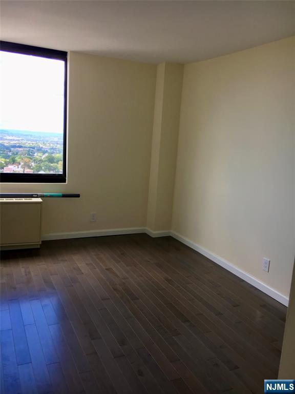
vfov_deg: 61.7
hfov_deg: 48.2
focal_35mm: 29
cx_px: 148
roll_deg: -4.2
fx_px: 330
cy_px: 197
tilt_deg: -12.2
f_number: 2.2
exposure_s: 1/120
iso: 40
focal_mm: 4.15
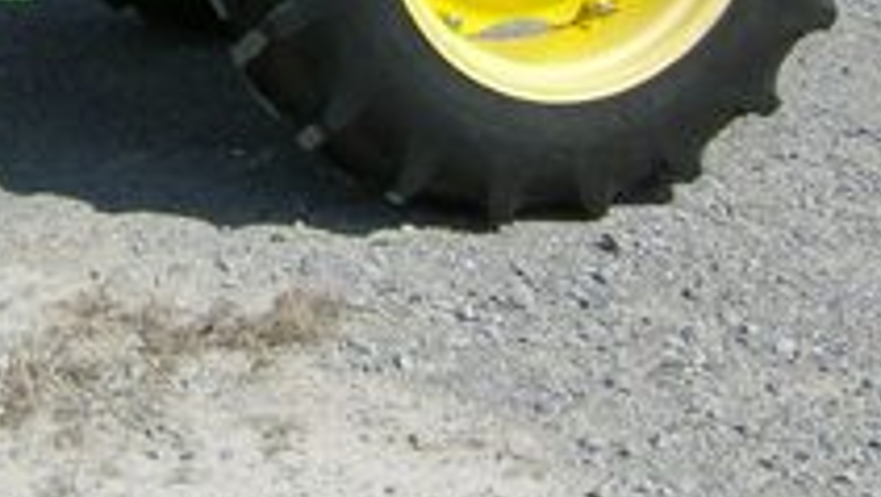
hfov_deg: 20.7
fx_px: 2361
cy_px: -226
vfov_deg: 11.6
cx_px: 79
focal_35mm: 101
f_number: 4.7
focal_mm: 6
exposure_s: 1/1032
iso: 100
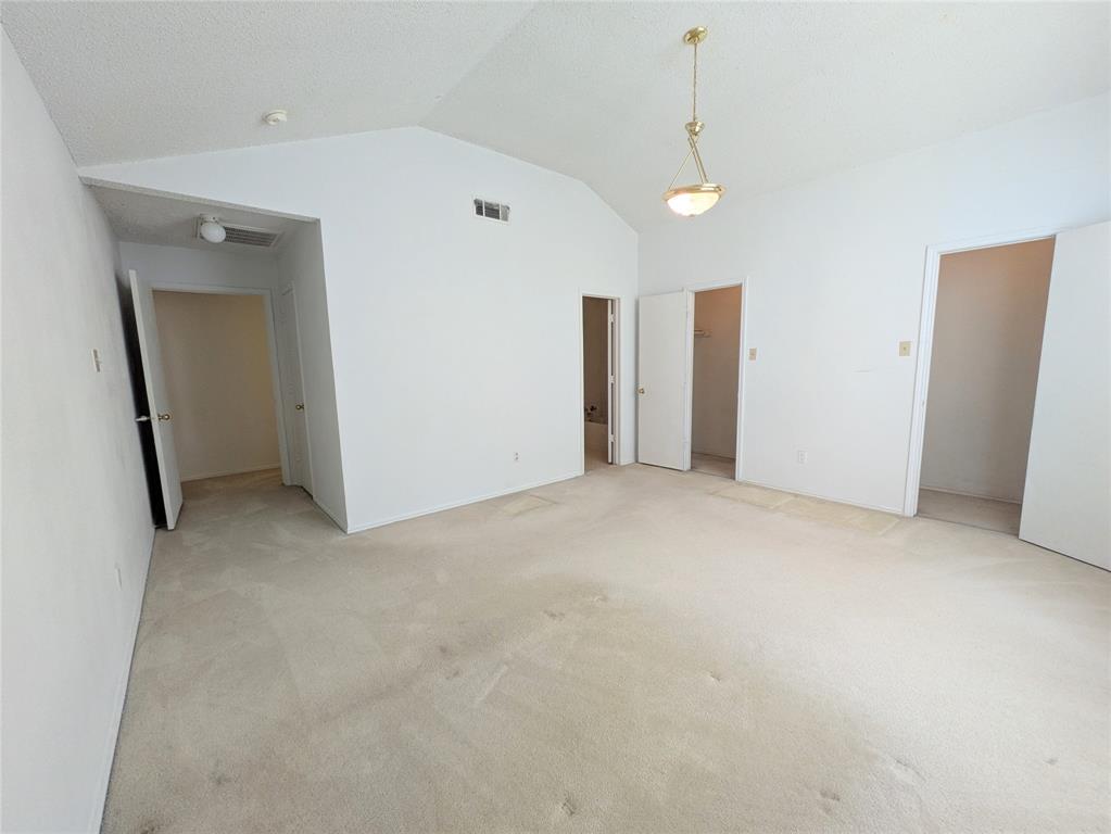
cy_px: 417
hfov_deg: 102.0
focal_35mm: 14
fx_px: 449
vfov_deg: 85.7
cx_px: 556
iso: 102
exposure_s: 1/30
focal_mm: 1.83
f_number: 2.2
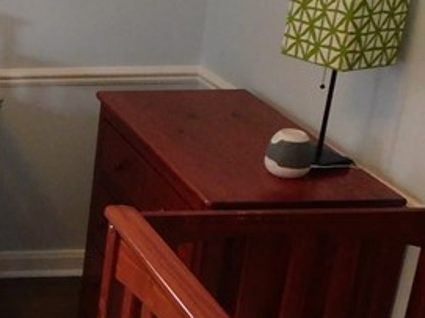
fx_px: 1068
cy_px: 186
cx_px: -243
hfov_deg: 19.2
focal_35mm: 87
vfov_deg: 16.9
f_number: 3
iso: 400
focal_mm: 4
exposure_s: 1/25
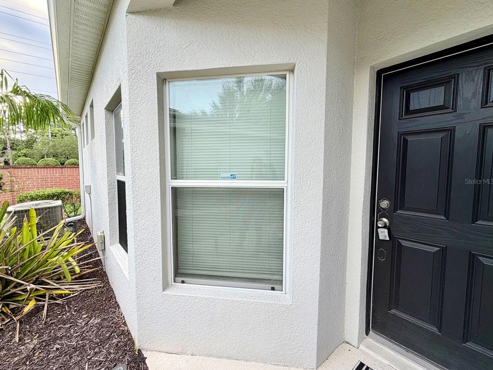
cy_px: 181
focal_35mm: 15
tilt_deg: -4.1
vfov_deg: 81.7
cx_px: 232
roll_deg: +0.1
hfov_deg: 98.1
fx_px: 214
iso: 40
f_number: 2.2
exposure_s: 1/158
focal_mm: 2.22
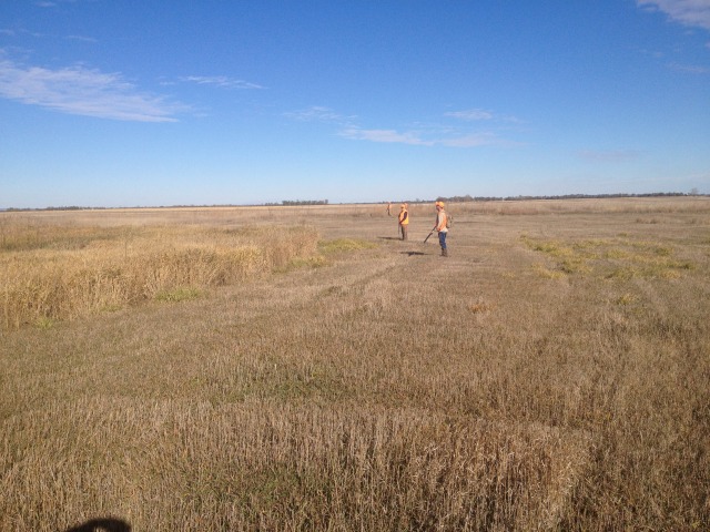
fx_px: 718
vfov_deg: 40.7
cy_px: 266
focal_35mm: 35
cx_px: 355
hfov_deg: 52.6
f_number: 2.4
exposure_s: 1/2762
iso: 50
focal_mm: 4.28
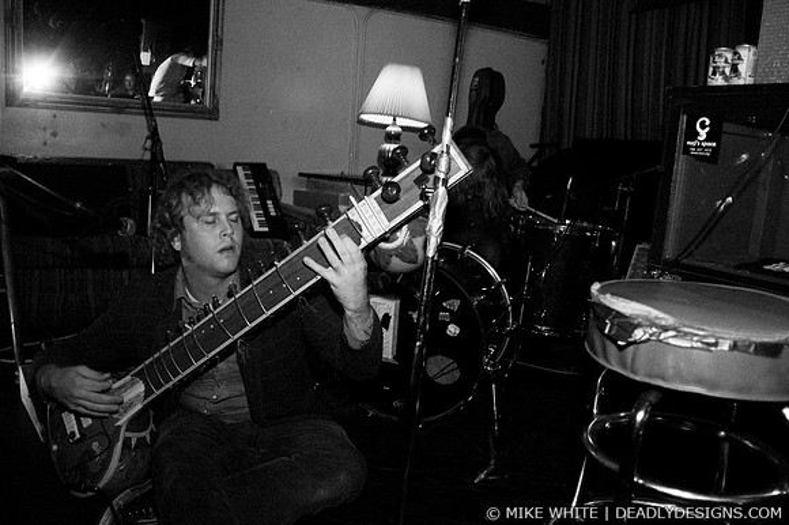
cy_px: 262
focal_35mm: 30
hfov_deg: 62.0
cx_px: 394
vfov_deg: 43.6
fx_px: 657
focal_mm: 20
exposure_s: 1/40
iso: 800
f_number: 2.8
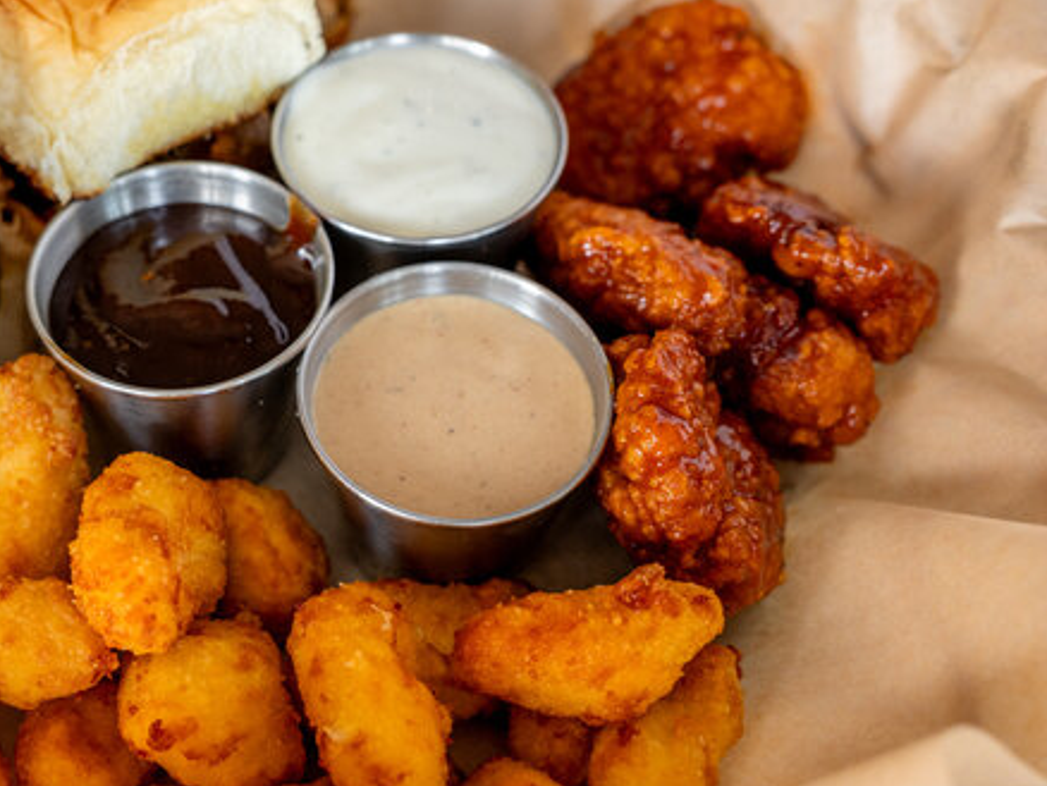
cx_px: 287
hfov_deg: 25.7
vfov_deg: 19.7
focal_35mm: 75
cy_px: 423
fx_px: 2270
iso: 400
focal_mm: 38
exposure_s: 1/60
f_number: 4
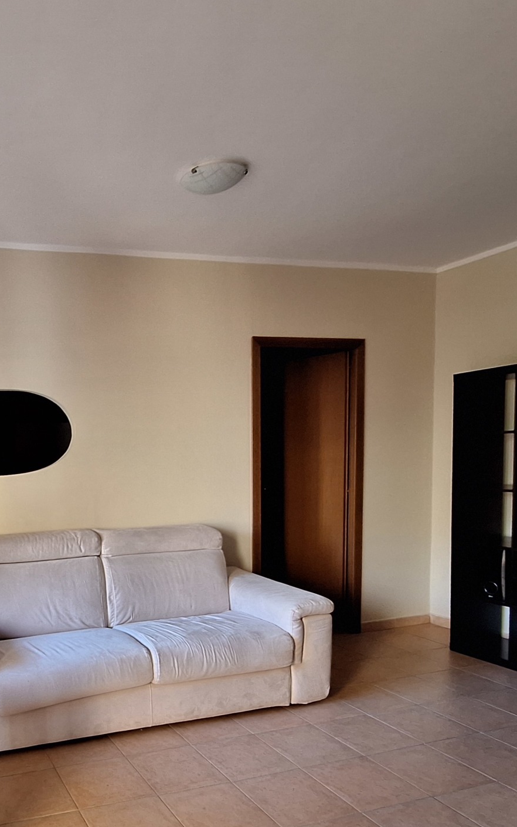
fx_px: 564
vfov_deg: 71.5
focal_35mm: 25
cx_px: 38
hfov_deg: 44.2
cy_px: 509
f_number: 2.2
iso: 80
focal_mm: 1.74
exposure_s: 1/40
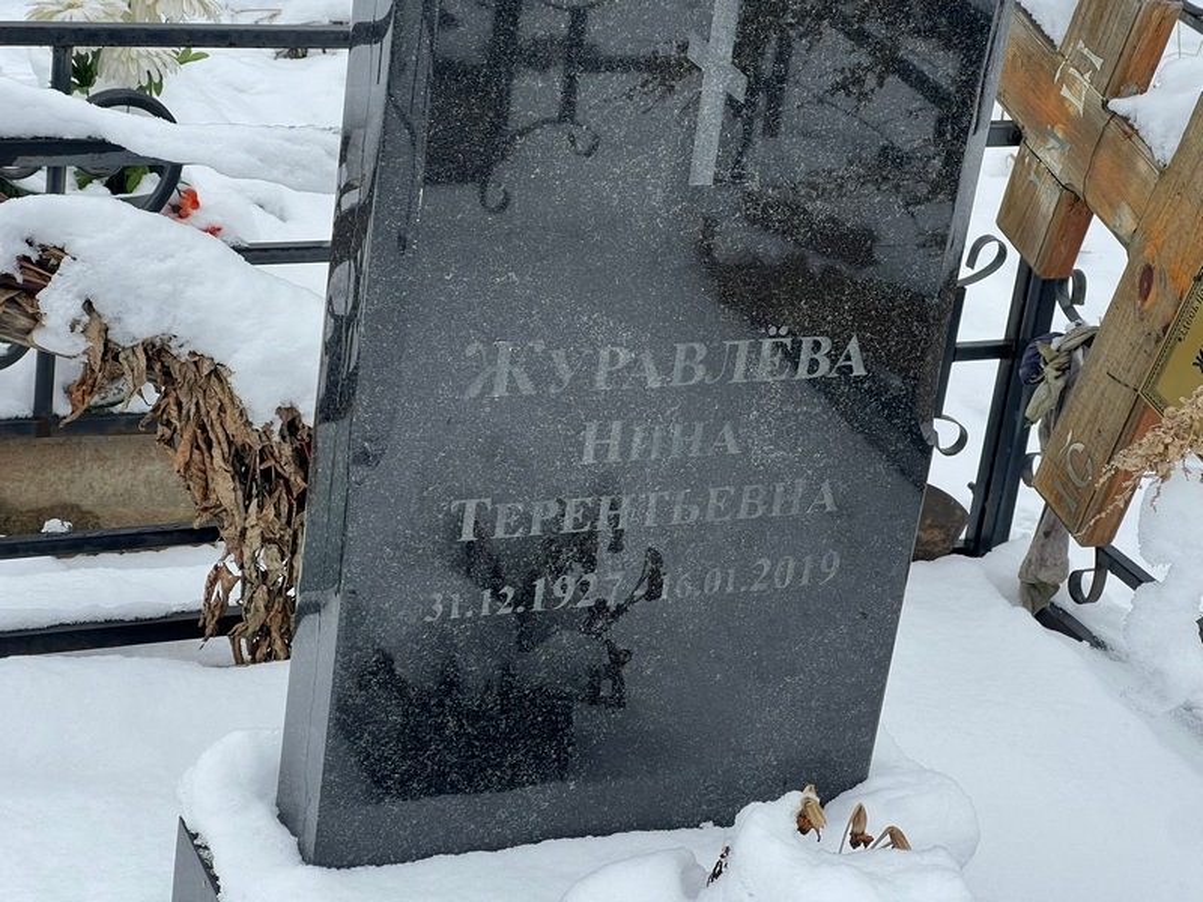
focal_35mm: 77
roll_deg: -9.2
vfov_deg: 19.1
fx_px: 2676
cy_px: 451
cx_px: 602
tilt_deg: -26.2
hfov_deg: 25.3
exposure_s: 1/99
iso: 64
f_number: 2.8
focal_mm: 9
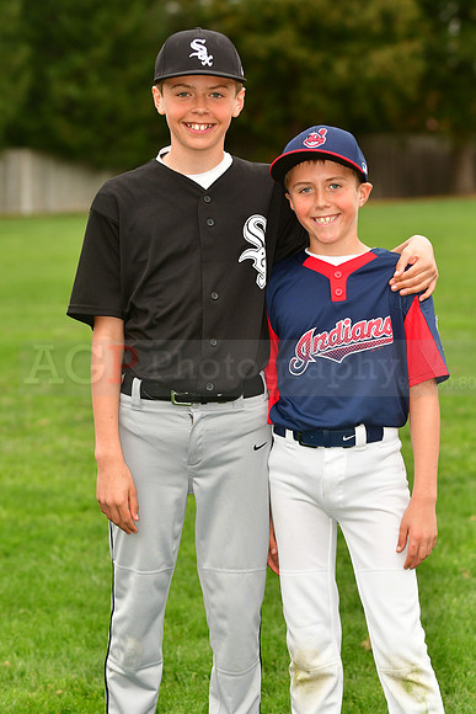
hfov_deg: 8.7
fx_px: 3122
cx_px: 238
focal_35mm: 158
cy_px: 357
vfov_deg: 13.0
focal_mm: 105
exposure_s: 1/1000
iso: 320
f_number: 4
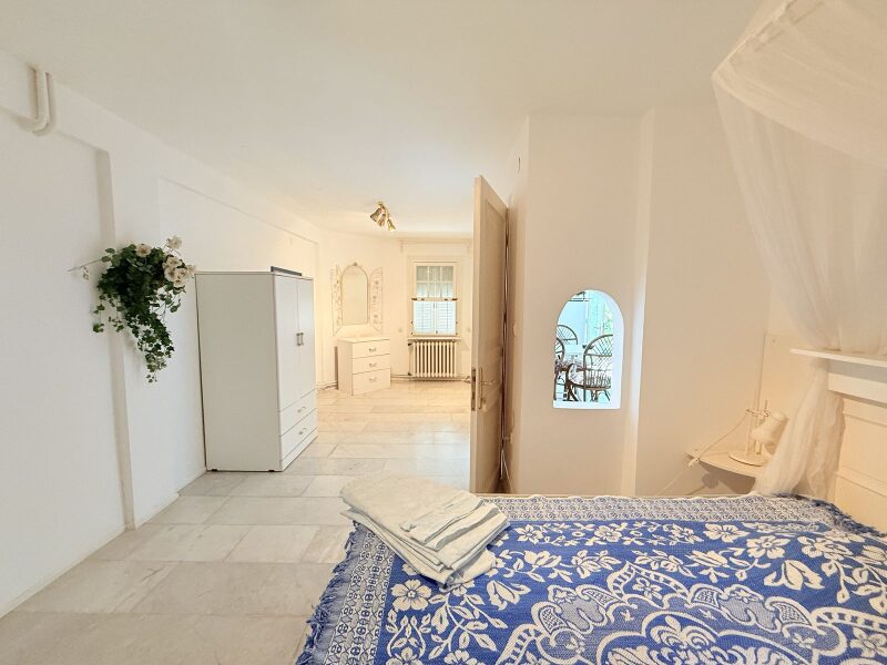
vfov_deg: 85.7
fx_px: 359
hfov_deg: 102.1
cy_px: 332
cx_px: 444
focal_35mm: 14
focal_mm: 2.22
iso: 400
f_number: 2.2
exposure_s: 1/100
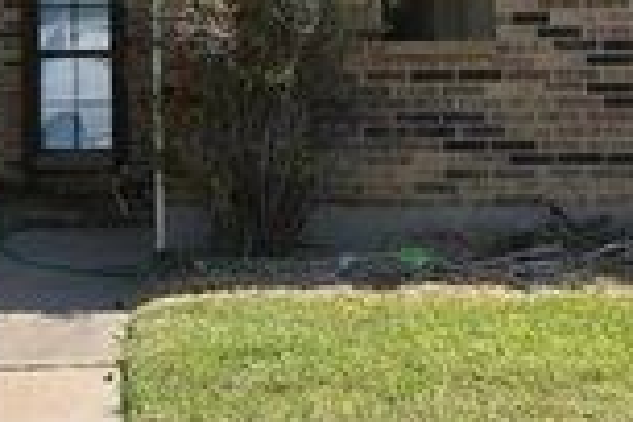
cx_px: 46
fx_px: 1547
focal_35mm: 88
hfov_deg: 22.5
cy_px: -110
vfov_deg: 14.9
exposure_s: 1/400
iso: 200
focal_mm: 18
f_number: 10
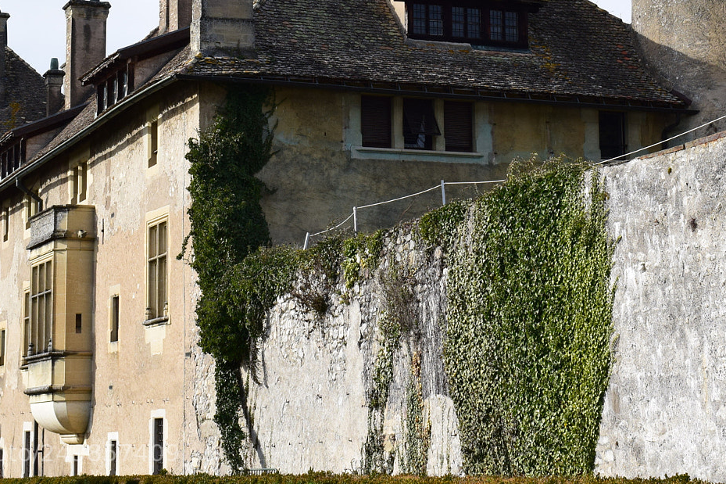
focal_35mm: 93
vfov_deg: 14.6
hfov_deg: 21.9
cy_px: 98
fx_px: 1875
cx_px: 395
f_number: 11
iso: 400
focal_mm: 36
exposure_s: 1/500
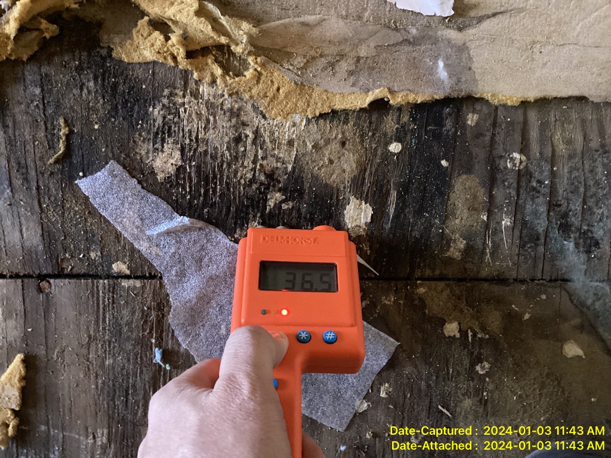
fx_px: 547
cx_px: 306
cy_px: 229
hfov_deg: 58.4
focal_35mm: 31
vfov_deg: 45.4
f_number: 2.4
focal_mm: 3.3
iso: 200
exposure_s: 1/50
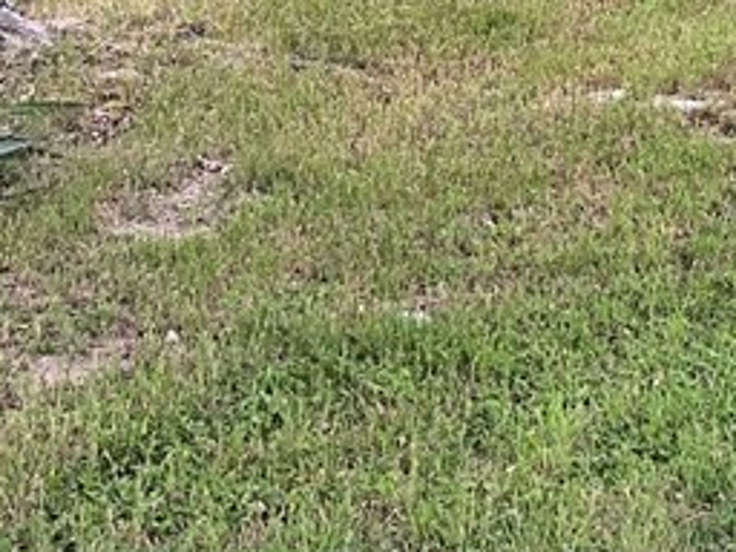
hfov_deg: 16.9
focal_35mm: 116
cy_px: -60
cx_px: 472
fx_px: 2466
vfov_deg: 12.5
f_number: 1.8
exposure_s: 1/133
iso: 32
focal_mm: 3
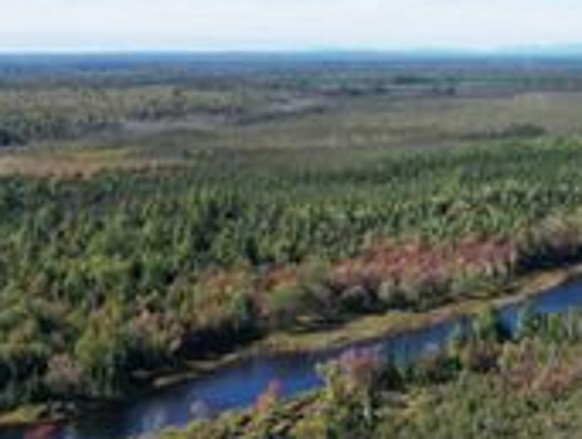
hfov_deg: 26.6
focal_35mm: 70
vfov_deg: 21.0
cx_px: 548
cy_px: 134
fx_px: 1179
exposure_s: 1/2500
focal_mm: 6.72
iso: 150
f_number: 1.7
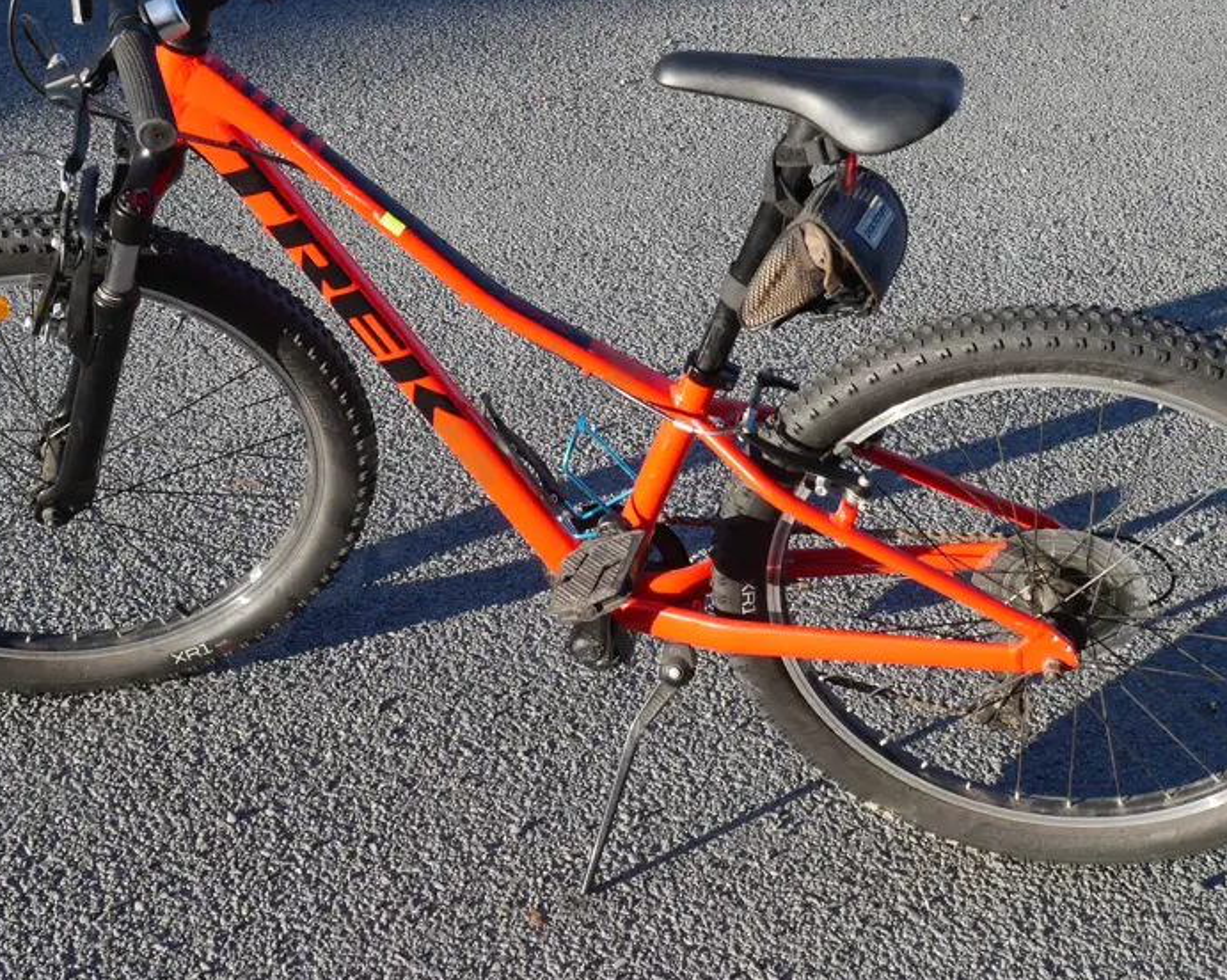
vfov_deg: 27.5
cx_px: 604
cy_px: 352
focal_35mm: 55
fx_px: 1996
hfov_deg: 34.2
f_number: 6.3
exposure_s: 1/200
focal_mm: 19
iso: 200
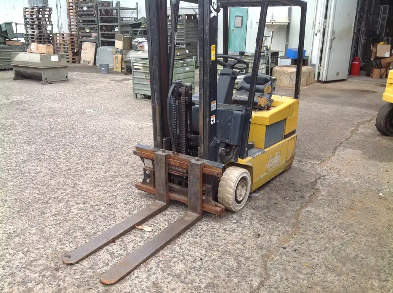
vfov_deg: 40.6
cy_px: 146
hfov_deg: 52.7
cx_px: 196
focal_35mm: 35
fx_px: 397
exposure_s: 1/152
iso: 50
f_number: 2.4
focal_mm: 4.28
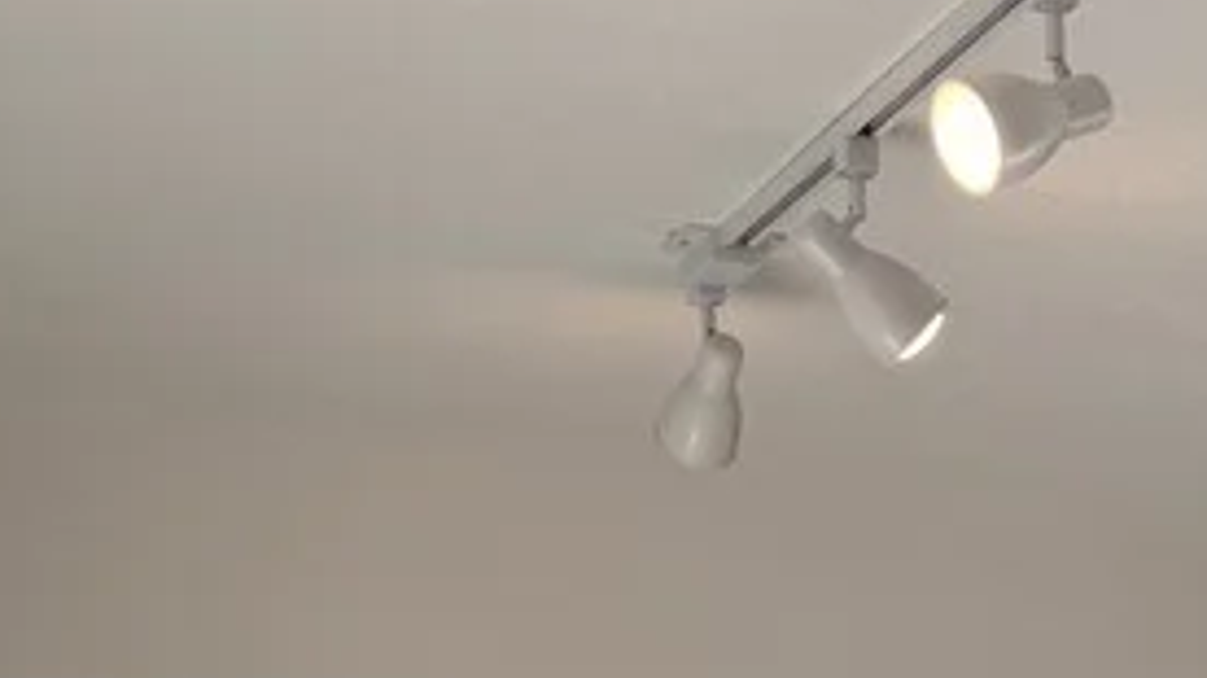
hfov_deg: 20.2
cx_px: 1548
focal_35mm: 97
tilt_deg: -2.0
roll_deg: +0.4
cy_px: 1260
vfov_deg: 11.5
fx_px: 3103
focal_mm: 6.76
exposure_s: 1/333
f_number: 1.78
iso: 80
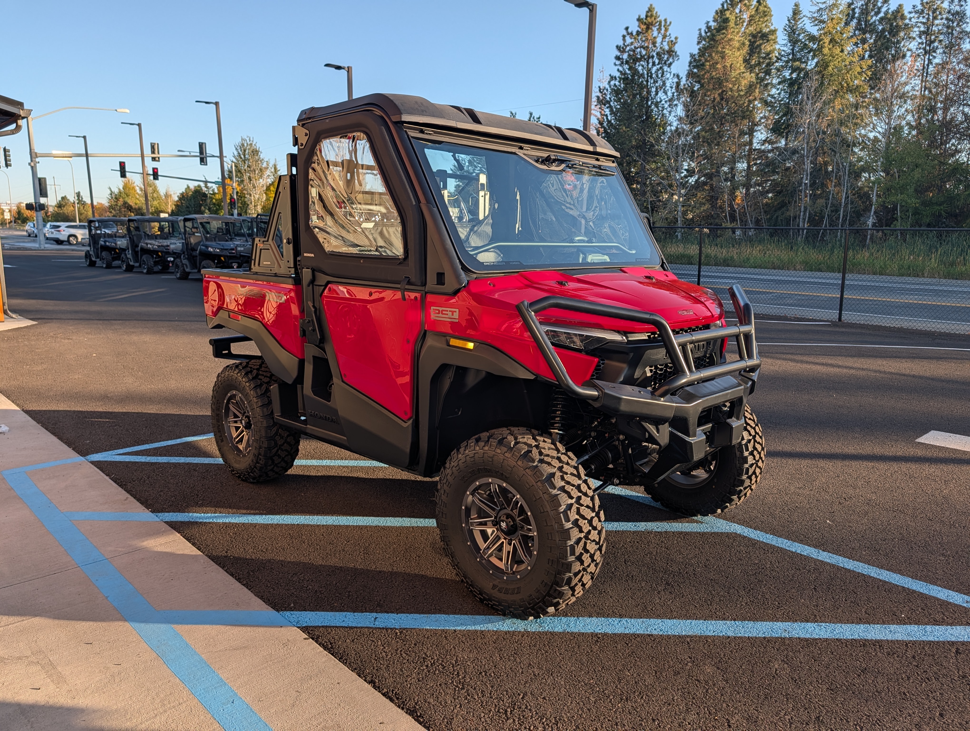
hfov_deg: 71.5
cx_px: 485
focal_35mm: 24
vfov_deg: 56.9
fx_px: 673
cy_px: 366
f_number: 1.68
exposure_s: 1/446
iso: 22
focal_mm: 6.9
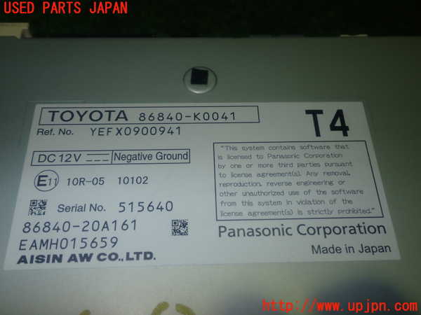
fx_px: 438
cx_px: 210
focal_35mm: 36
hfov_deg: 51.4
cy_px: 158
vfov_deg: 39.7
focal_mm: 6.37
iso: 200
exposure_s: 1/40
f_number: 7.1
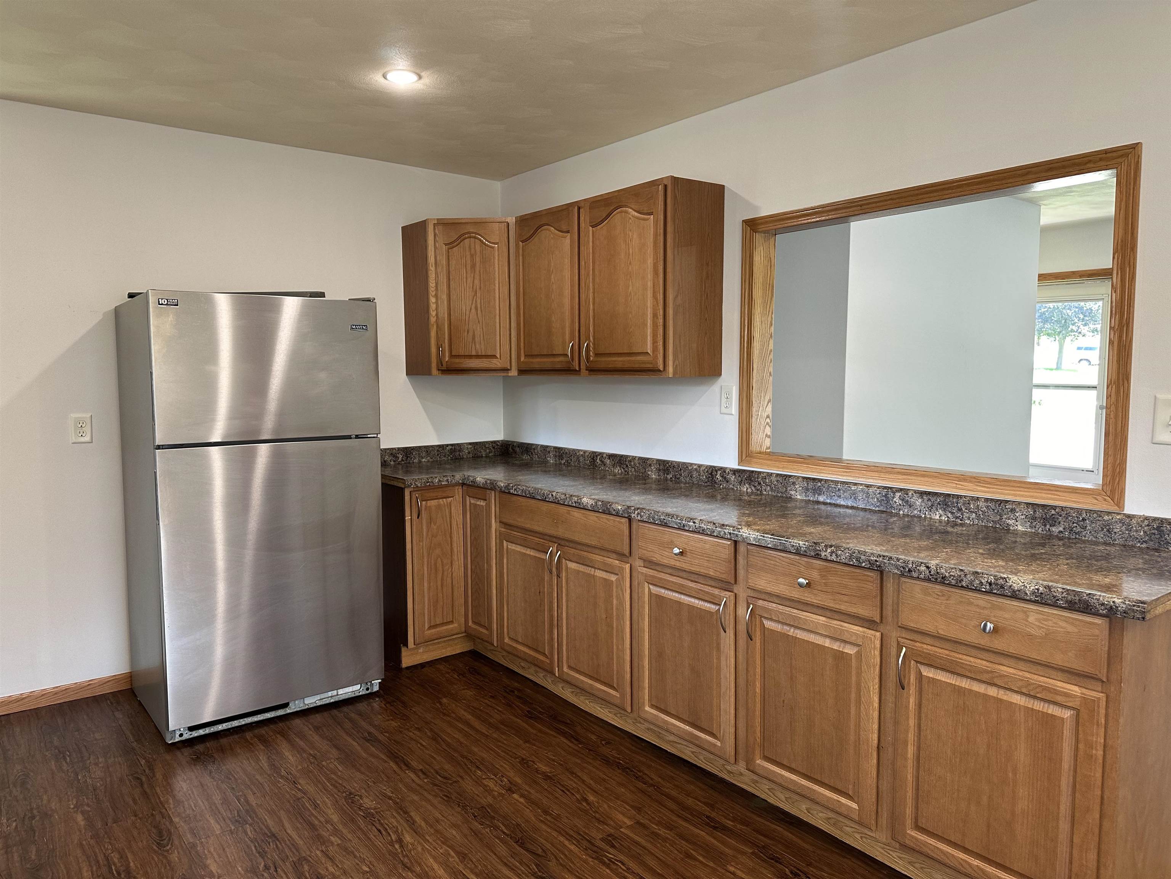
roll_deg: +0.0
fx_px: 812
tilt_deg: -5.0
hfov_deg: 71.6
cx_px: 586
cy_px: 440
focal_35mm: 24
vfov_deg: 56.8
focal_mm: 6.86
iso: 125
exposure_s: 1/60
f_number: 1.78
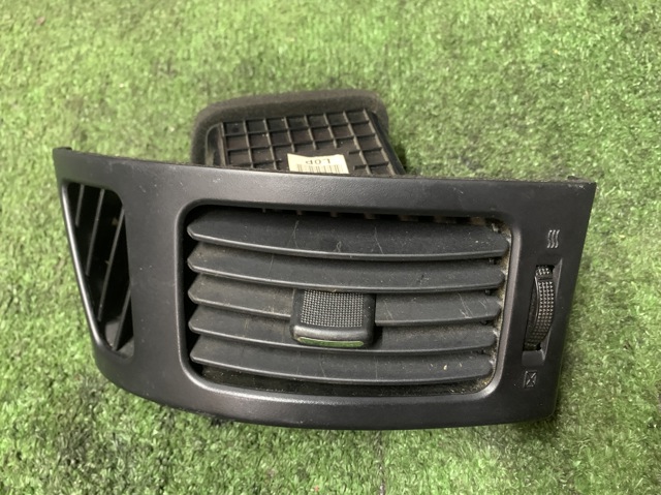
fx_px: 496
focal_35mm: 26
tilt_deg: -67.0
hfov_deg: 67.3
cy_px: 248
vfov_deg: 53.0
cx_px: 330
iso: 640
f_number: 1.8
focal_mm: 4.25
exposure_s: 1/30
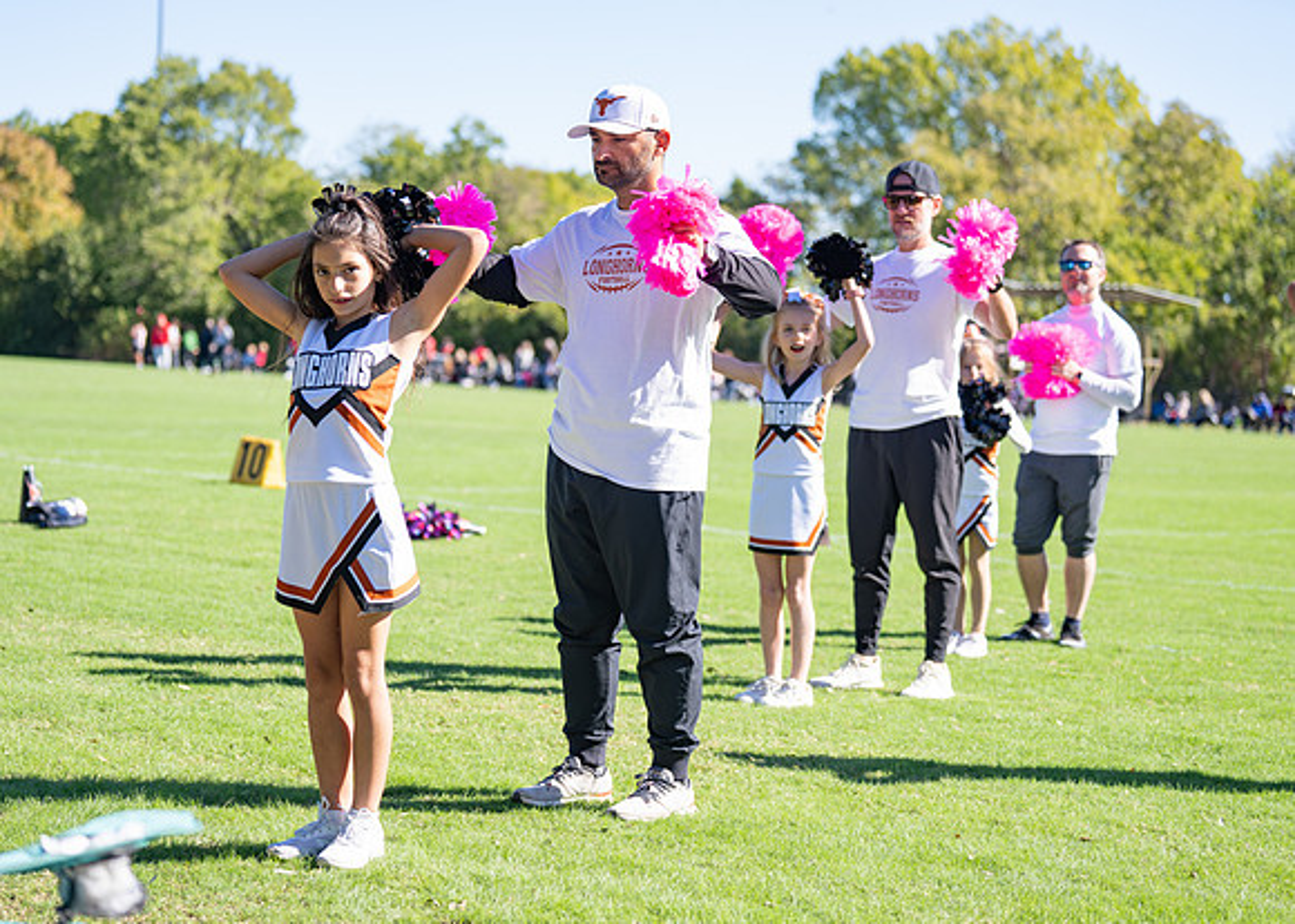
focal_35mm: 76
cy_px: 469
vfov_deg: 18.8
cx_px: 583
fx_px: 2786
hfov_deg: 26.2
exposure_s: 1/1250
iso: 200
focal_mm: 70
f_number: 2.8
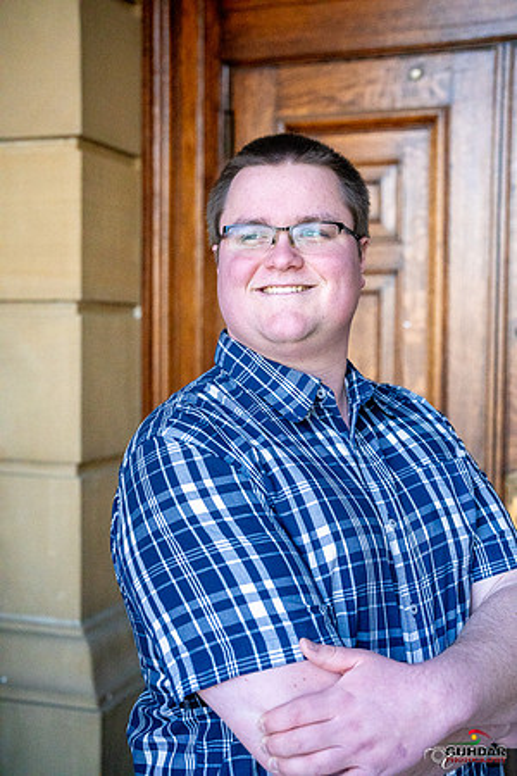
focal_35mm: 50
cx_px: 258
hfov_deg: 27.0
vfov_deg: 39.6
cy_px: 388
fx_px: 1077
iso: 6400
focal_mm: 50
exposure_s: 1/8000
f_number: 3.5
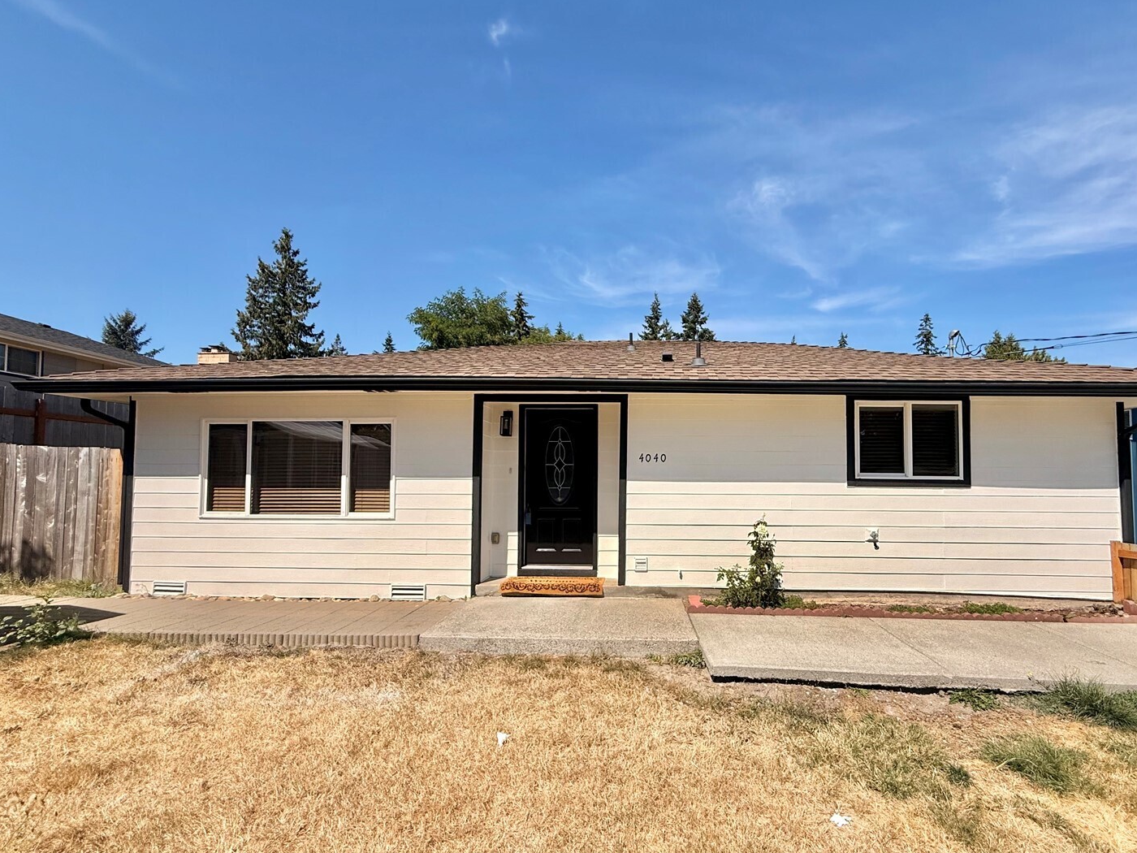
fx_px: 526
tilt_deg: +2.8
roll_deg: -0.2
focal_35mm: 16
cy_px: 459
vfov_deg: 78.0
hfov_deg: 94.2
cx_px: 620
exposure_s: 1/3663
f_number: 2.2
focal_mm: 2.22
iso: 50
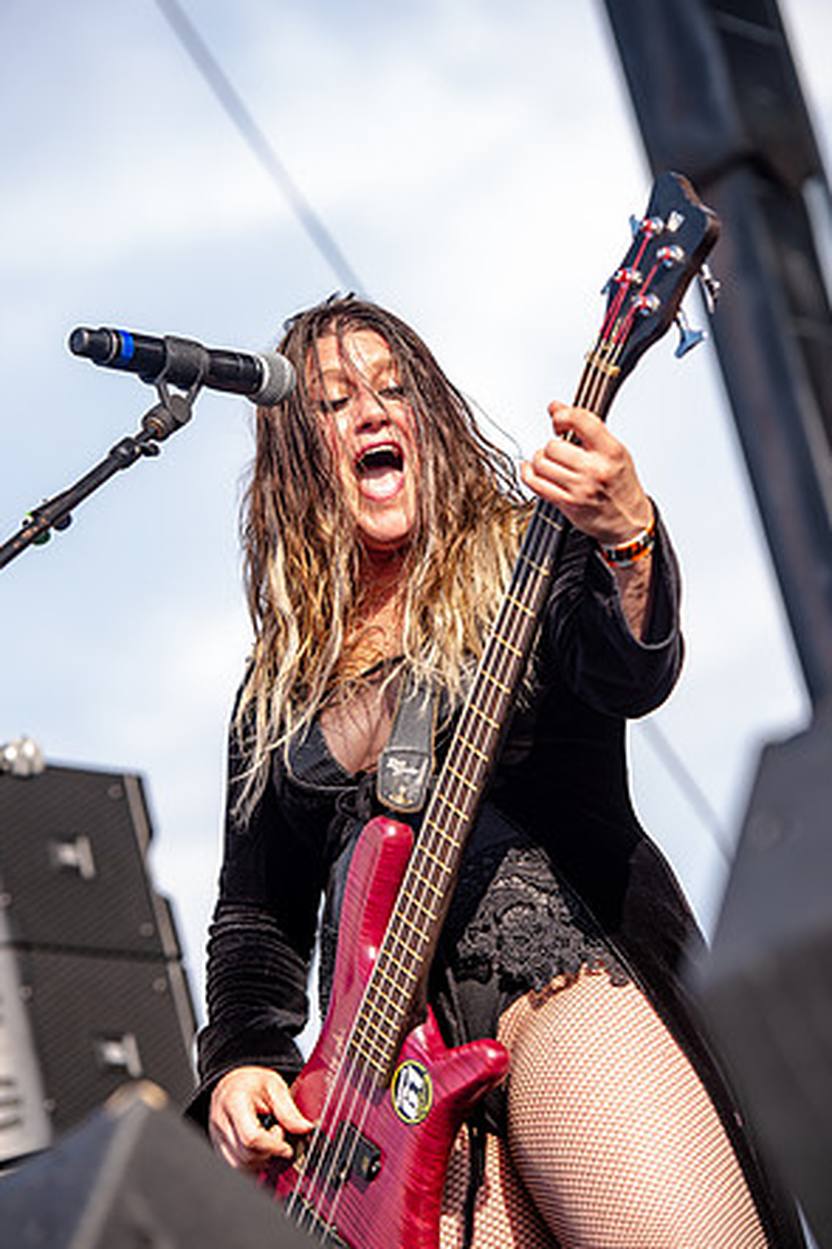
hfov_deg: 10.0
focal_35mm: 137
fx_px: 4753
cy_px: 629
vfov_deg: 15.0
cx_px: 416
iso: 125
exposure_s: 1/640
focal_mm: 135
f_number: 4
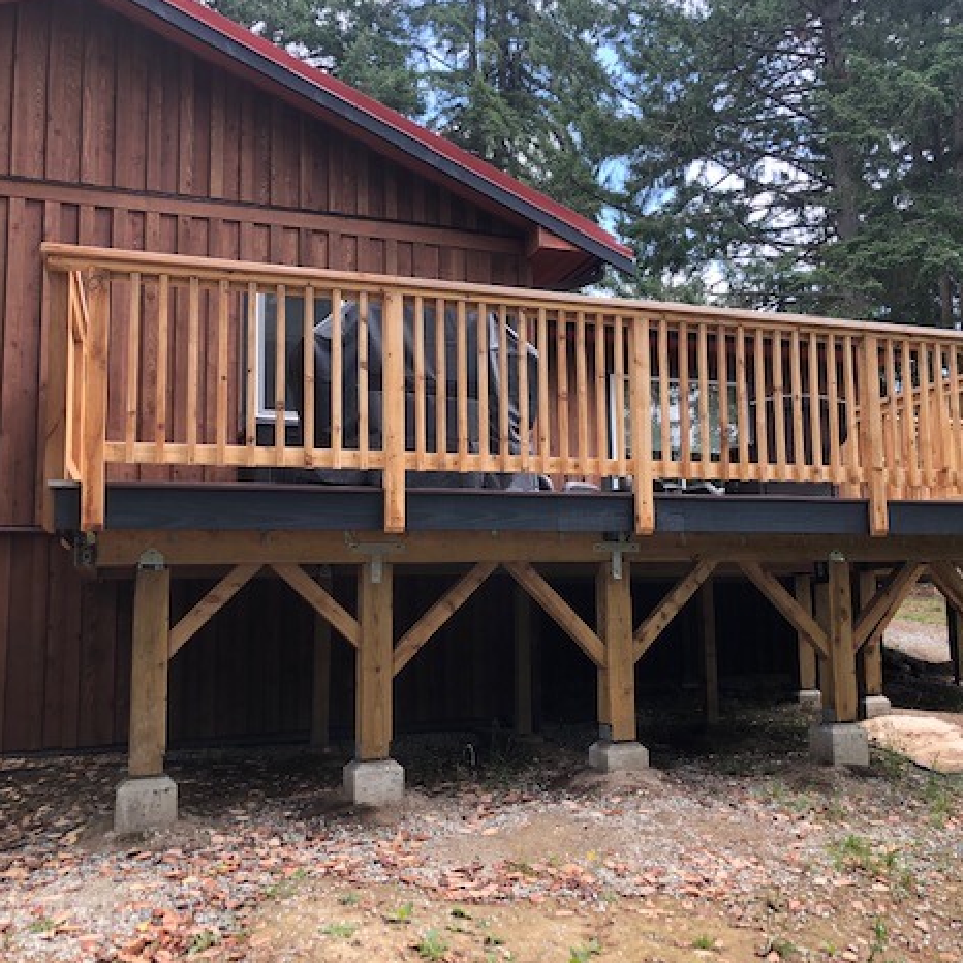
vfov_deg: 48.5
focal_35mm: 34
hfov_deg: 48.2
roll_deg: +1.5
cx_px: 574
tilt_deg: +8.2
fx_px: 1070
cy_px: 484
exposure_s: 1/182
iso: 20
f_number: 1.8
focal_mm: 3.99
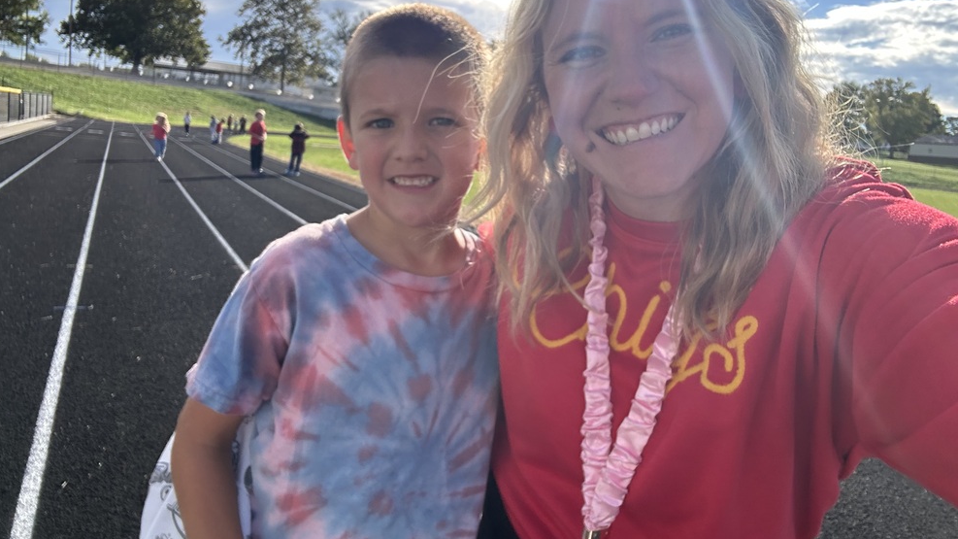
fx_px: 660
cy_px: 215
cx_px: 477
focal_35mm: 26
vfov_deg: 44.1
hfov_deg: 71.9
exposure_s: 1/675
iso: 25
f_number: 1.9
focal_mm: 2.69
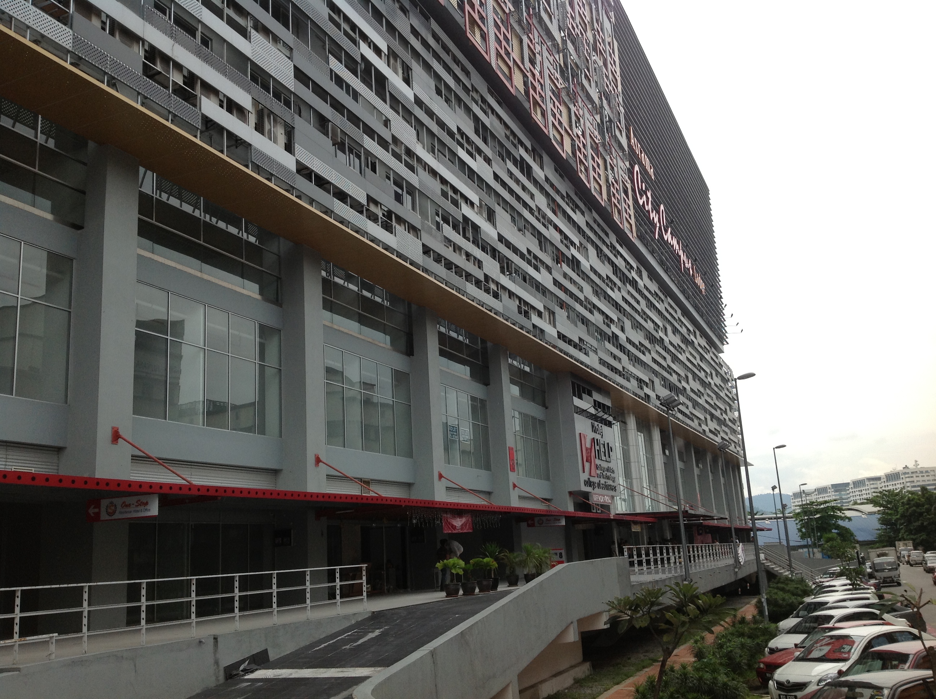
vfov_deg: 40.6
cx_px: 468
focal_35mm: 35
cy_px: 350
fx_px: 945
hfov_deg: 52.7
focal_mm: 4.28
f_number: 2.4
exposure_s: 1/1374
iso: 50
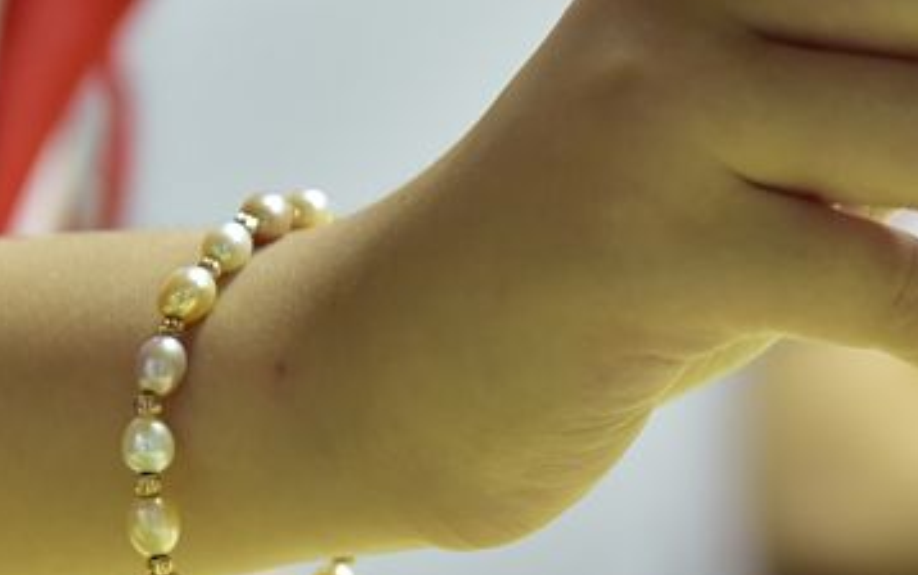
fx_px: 5981
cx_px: 910
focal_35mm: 239
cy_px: 245
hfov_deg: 8.7
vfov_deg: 5.5
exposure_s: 1/50
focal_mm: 70
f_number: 4
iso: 1000
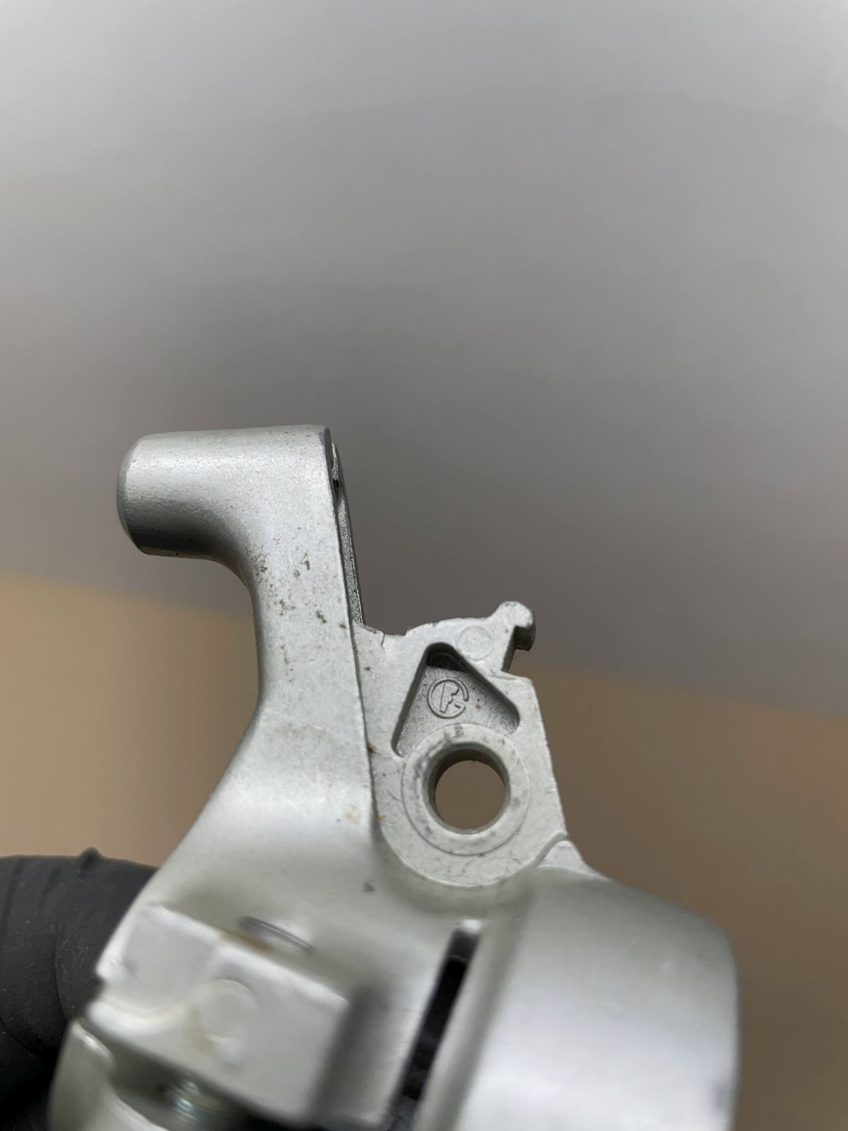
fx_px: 849
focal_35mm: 26
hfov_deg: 53.1
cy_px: 566
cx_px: 424
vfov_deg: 67.3
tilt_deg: -55.3
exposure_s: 1/182
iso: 32
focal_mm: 4.2
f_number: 1.6
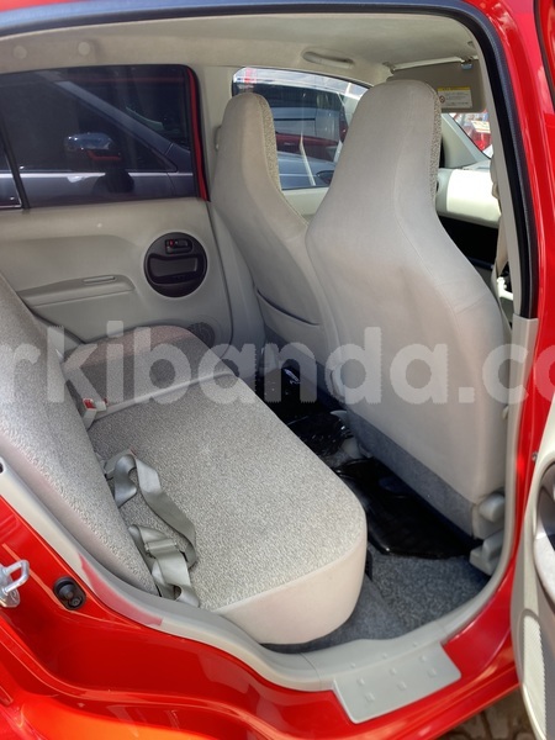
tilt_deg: -26.5
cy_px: 370
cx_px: 278
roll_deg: +5.0
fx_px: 556
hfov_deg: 53.1
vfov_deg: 67.3
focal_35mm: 26
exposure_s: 1/147
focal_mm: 4.25
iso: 32
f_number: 1.8
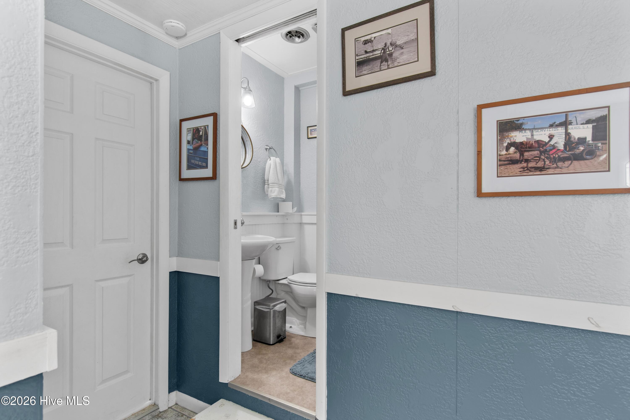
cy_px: 210
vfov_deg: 67.4
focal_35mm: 18
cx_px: 315
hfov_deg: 90.0
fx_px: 315
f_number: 4.8
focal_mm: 12
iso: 100
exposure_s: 1/2.5
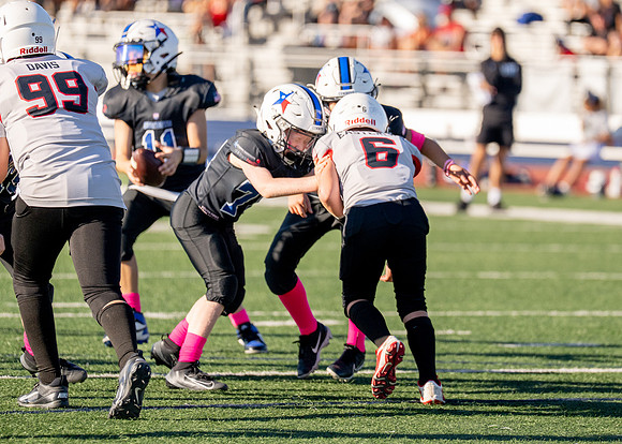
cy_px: 184
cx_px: 404
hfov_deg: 5.6
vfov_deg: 4.0
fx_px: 6365
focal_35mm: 360
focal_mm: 200
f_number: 2.8
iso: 250
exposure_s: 1/4000
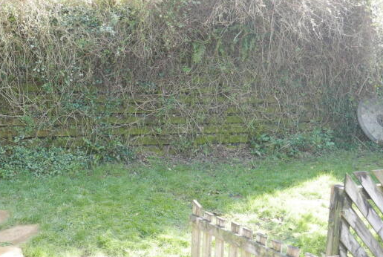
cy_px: 124
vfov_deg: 31.3
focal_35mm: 43
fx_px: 458
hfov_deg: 45.2
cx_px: 161
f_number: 4.5
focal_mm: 15.4
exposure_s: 1/320
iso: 1600
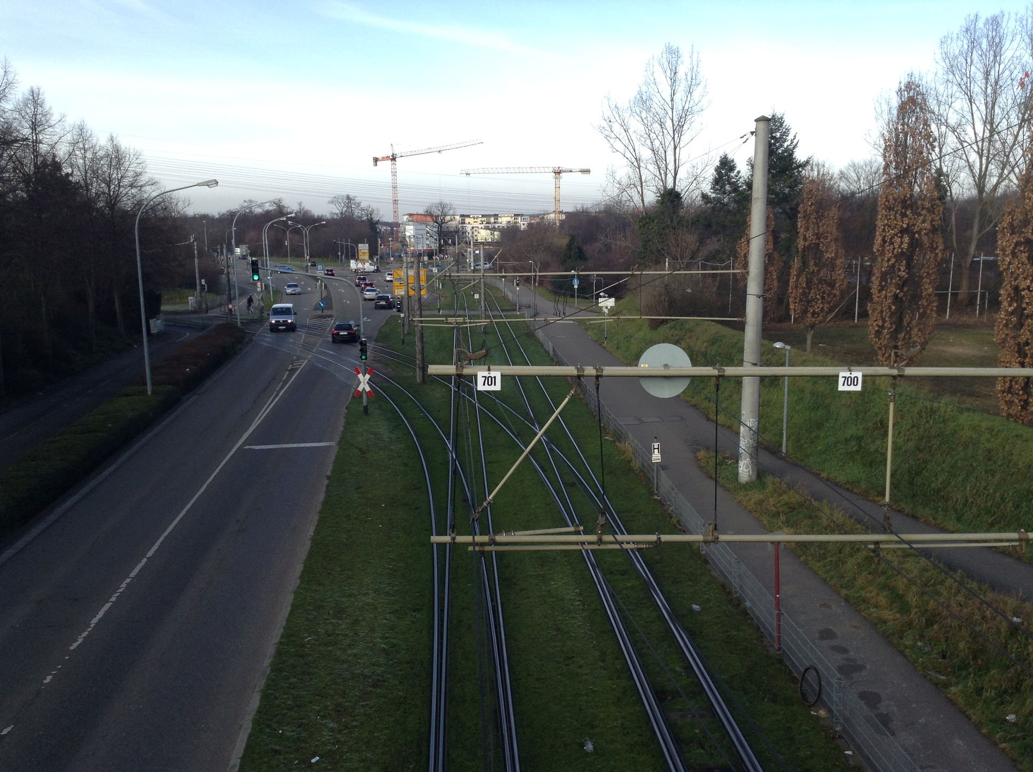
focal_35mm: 33
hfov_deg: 55.4
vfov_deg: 42.8
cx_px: 516
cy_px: 386
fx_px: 983
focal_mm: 3.3
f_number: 2.4
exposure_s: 1/495
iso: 40
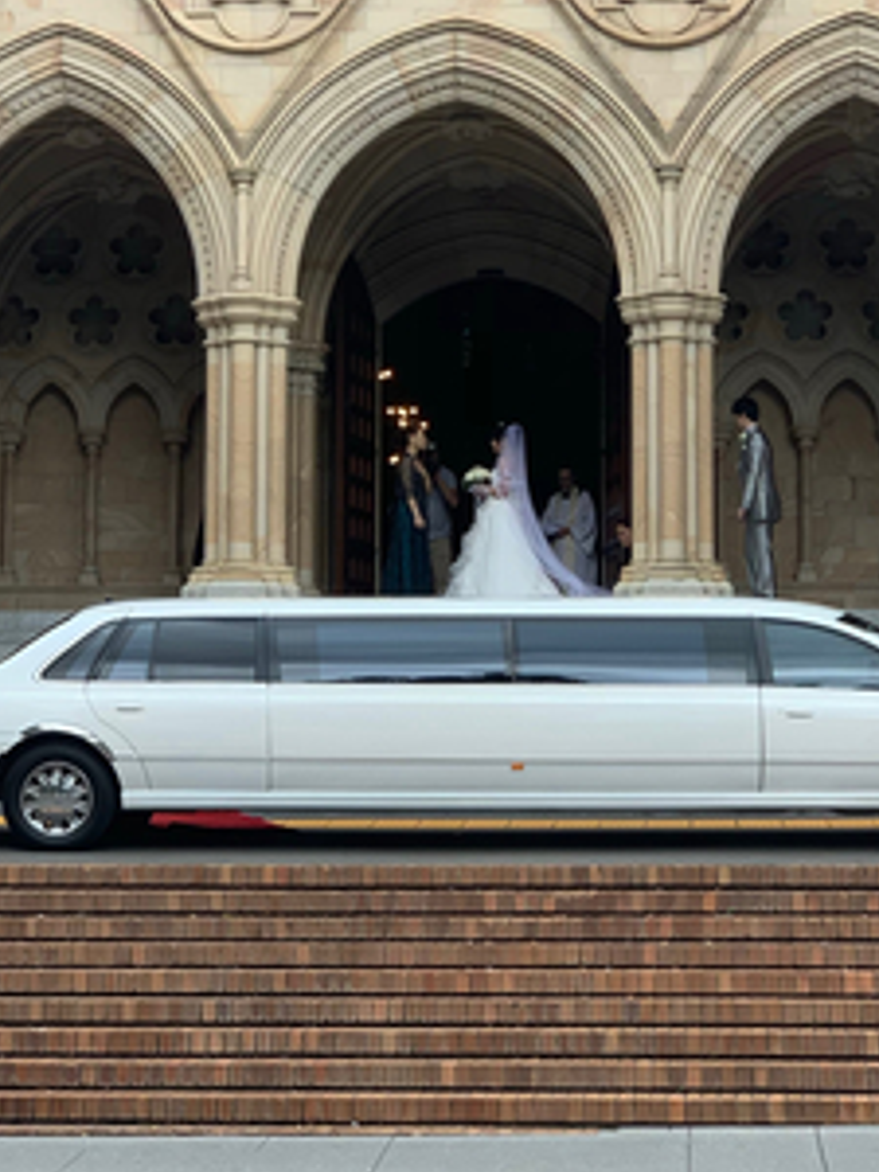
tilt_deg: +6.9
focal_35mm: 104
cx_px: 508
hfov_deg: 14.2
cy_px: 313
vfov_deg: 18.8
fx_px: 3521
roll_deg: +0.4
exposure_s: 1/122
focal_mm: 6
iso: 20
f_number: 2.4
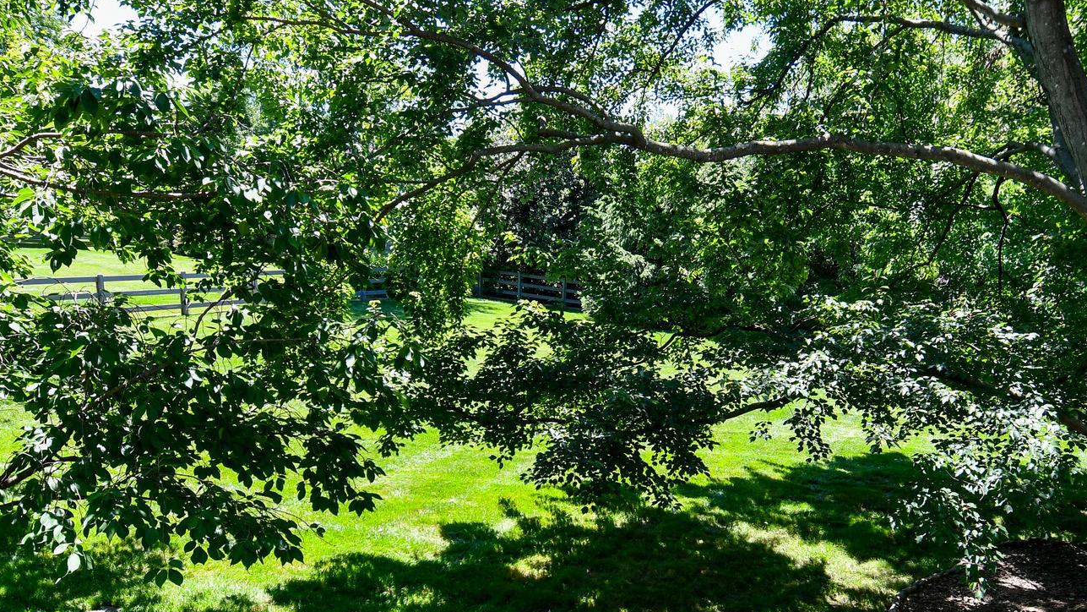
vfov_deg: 38.5
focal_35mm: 30
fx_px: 865
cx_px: 591
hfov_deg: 64.2
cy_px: 410
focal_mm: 12
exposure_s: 1/250
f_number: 5.6
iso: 320
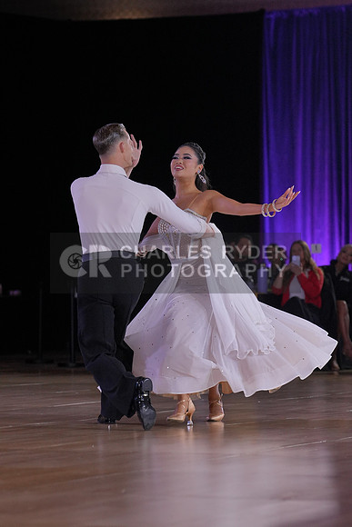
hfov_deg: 9.2
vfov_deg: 13.7
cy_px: 264
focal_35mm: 150
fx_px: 2199
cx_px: 176
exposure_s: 1/500
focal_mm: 100
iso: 1250
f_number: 3.5
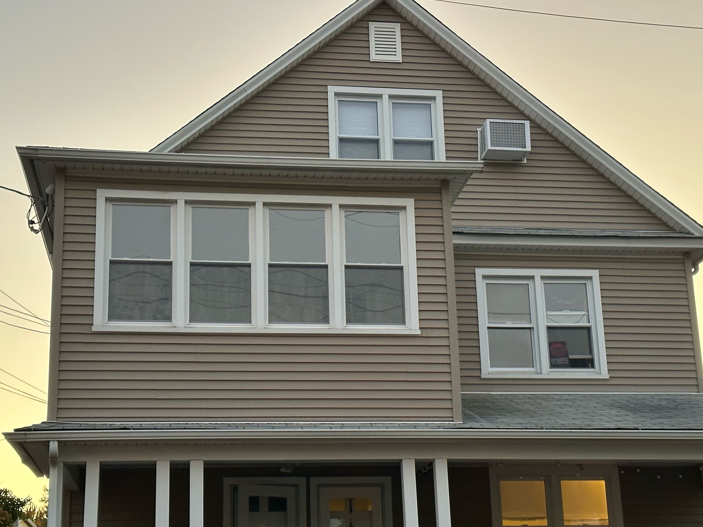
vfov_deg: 24.4
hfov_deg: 32.2
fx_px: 1218
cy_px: 313
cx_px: 348
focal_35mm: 60
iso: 250
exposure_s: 1/44
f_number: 1.78
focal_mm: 6.86
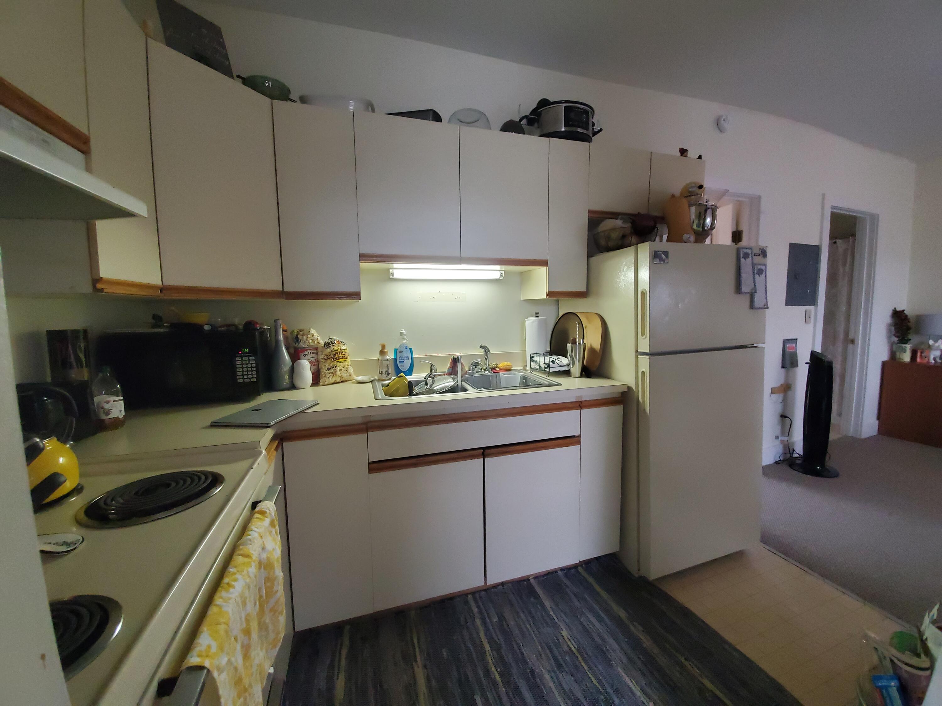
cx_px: 471
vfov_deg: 89.9
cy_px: 353
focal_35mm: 13
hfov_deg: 106.2
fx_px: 354
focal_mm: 1.8
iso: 500
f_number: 2.2
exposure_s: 1/59
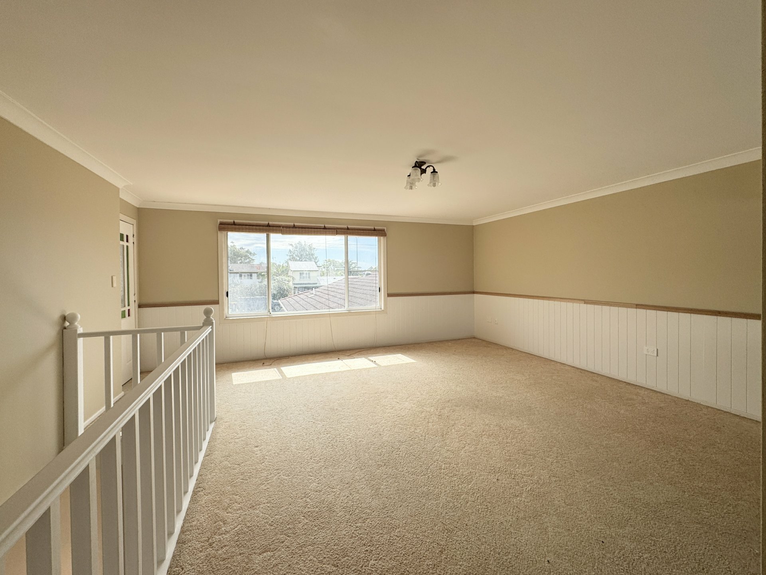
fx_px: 310
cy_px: 288
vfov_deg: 85.7
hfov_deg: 102.1
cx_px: 383
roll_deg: +0.1
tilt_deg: -1.5
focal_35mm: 14
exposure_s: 1/582
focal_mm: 2.22
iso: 40
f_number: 2.2
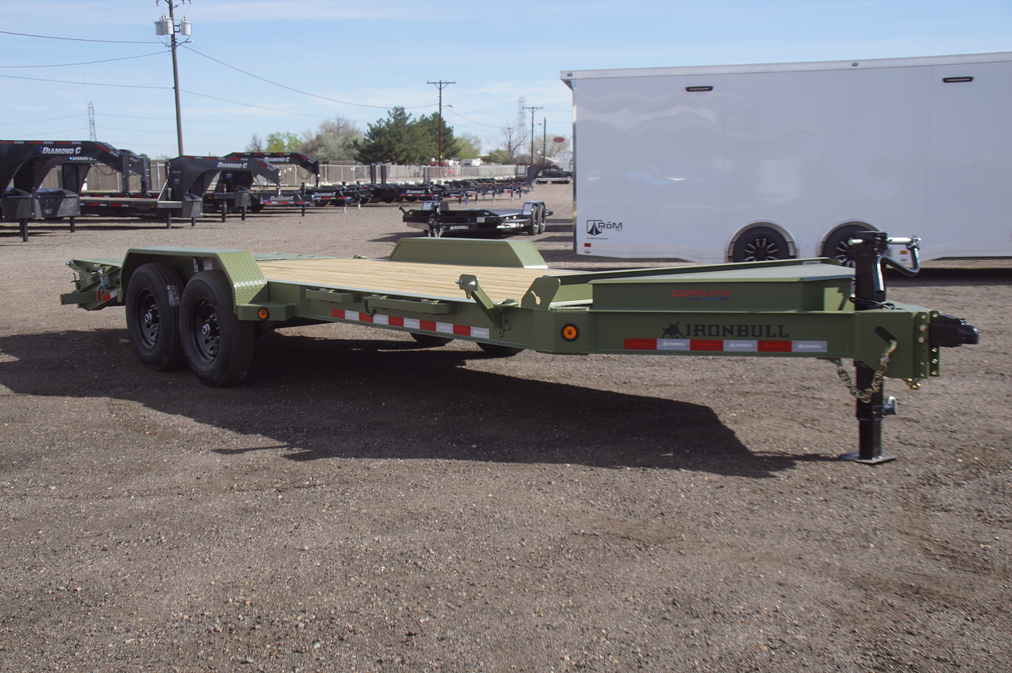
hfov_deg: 43.6
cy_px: 336
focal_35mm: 45
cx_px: 506
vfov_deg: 29.8
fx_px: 1264
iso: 100
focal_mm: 30
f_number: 5
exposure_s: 1/500
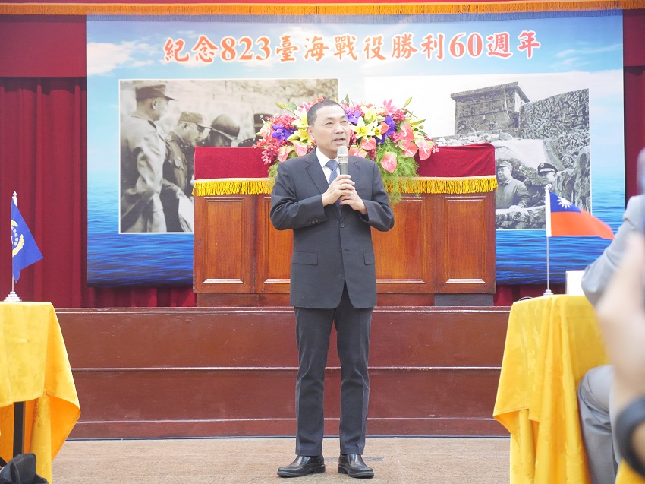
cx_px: 322
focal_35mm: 70
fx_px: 1304
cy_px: 242
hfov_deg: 27.8
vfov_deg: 21.0
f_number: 2.8
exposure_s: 1/50
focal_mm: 35
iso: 3200
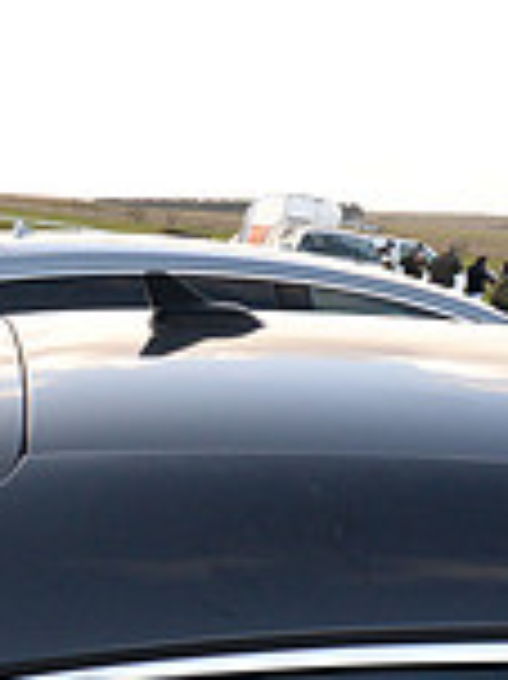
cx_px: -652
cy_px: 446
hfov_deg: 15.7
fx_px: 1156
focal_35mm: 59
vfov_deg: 32.5
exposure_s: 1/400
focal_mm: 16
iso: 1600
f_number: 9
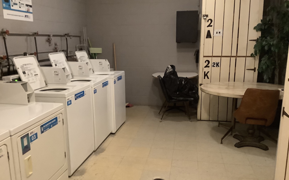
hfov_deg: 58.1
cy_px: 98
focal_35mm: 33
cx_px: 145
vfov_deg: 38.3
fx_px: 260
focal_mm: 3.3
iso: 640
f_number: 2.4
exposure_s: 1/20
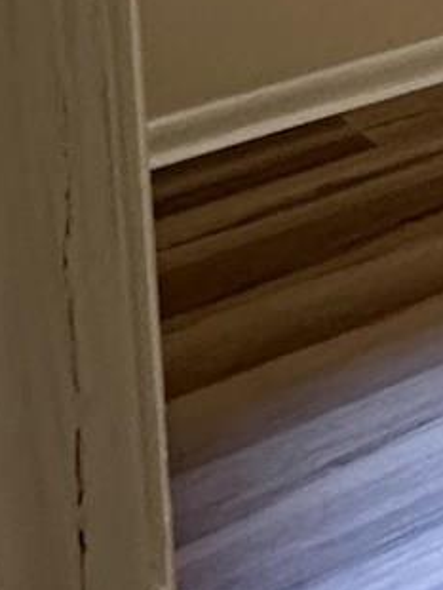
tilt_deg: -4.8
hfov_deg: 10.3
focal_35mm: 104
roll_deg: -0.9
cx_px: 1327
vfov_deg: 15.6
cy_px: -542
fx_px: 1772
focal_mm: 2.22
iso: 200
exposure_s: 1/60
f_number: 2.2
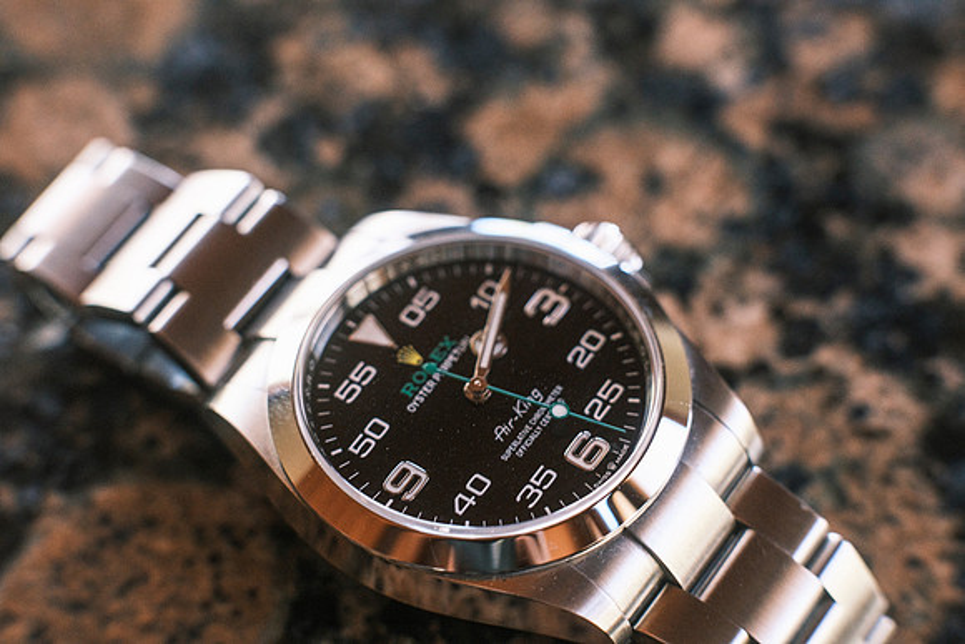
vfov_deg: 16.3
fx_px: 2252
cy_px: 322
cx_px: 482
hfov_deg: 24.2
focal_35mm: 84
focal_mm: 56
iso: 800
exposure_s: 1/60
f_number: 4
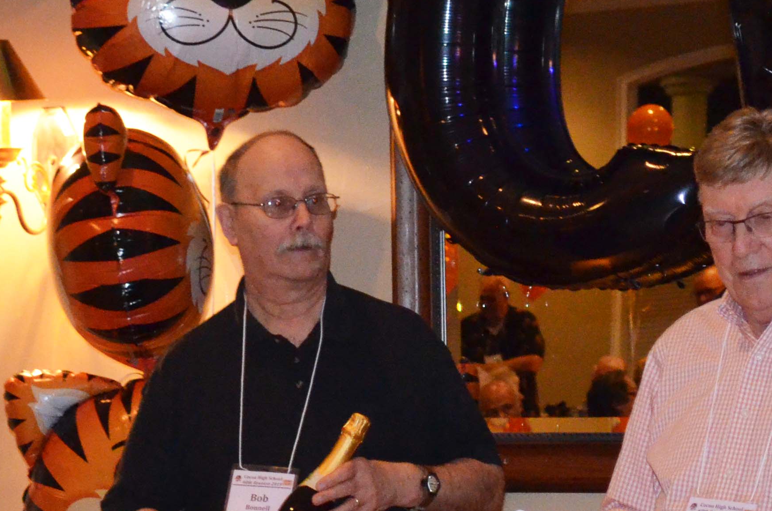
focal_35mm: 169
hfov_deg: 12.1
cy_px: 326
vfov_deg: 8.1
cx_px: 654
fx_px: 3617
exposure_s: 1/60
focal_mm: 40
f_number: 5.3
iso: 3200
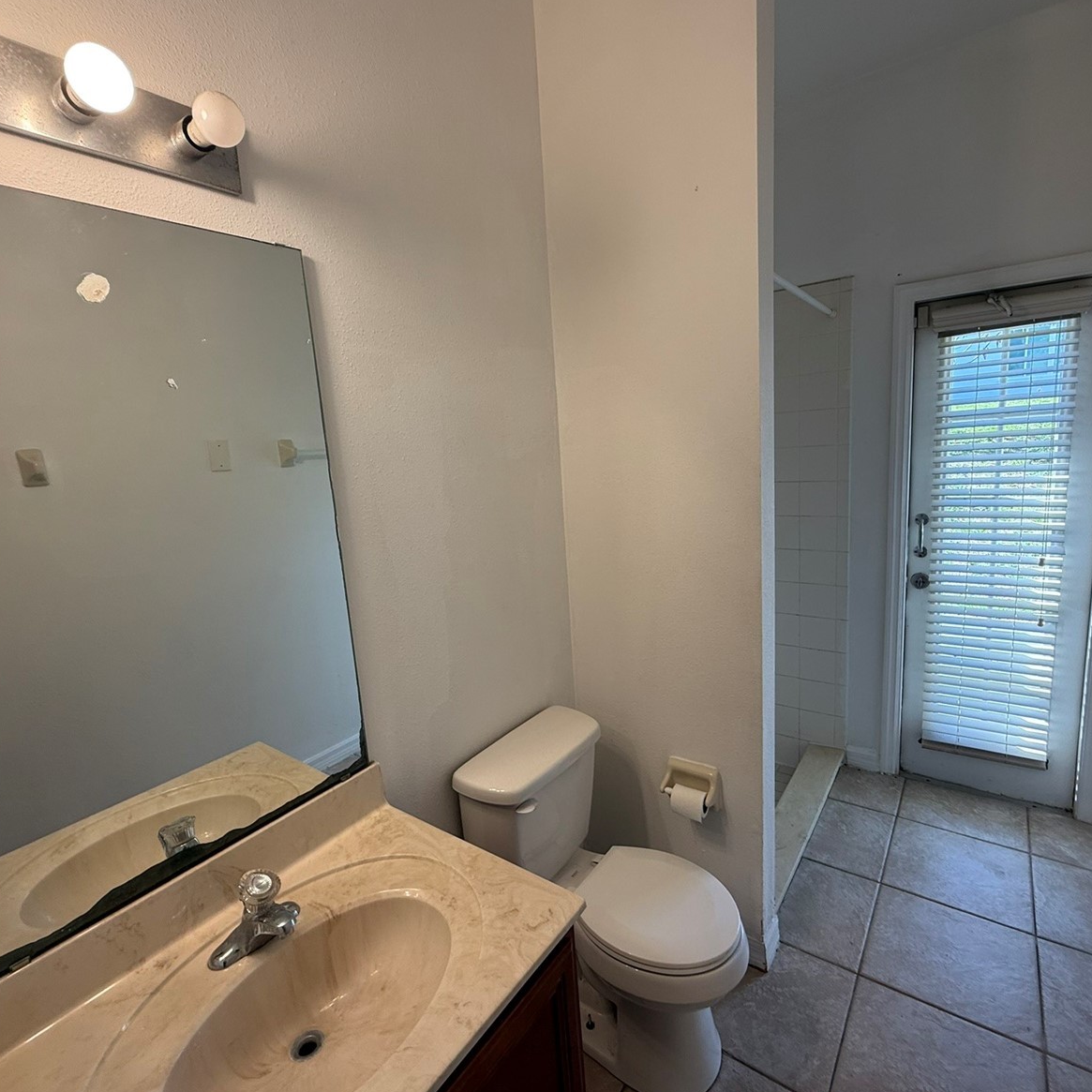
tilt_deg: -9.8
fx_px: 607
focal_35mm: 17
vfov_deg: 84.0
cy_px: 543
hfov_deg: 84.0
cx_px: 556
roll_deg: +4.1
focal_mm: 2.22
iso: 64
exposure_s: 1/120
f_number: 2.2
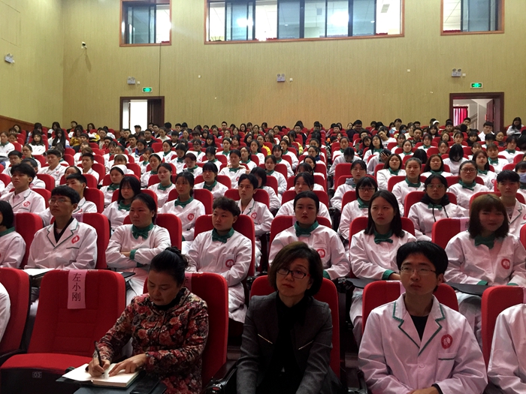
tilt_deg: +0.7
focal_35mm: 29
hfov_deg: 61.7
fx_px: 441
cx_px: 263
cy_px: 197
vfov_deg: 48.2
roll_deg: -2.4
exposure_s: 1/8
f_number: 2.2
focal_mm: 4.15
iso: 125
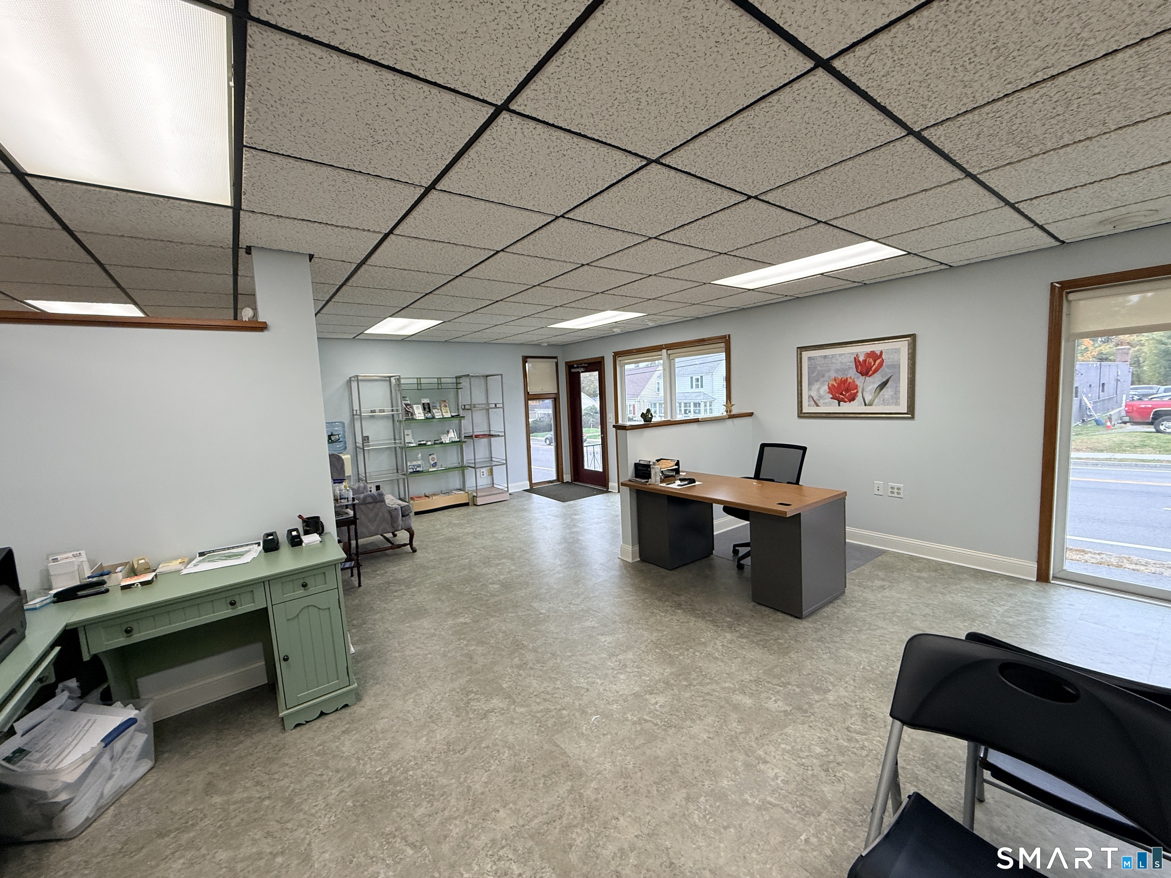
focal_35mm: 14
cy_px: 439
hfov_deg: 102.1
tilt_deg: -5.6
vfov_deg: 85.7
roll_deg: +2.2
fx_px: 474
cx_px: 586
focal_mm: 2.22
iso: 200
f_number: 2.2
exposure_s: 1/120
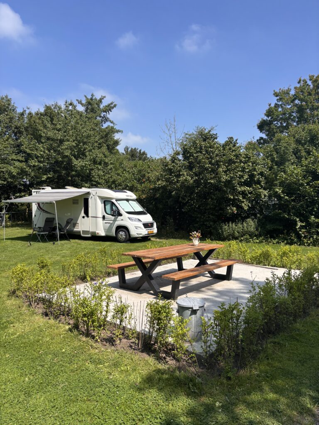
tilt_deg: -1.6
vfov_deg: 67.3
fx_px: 319
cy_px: 212
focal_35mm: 26
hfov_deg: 53.1
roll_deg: +0.2
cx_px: 160
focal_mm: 5.96
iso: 50
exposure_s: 1/2639
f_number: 1.6
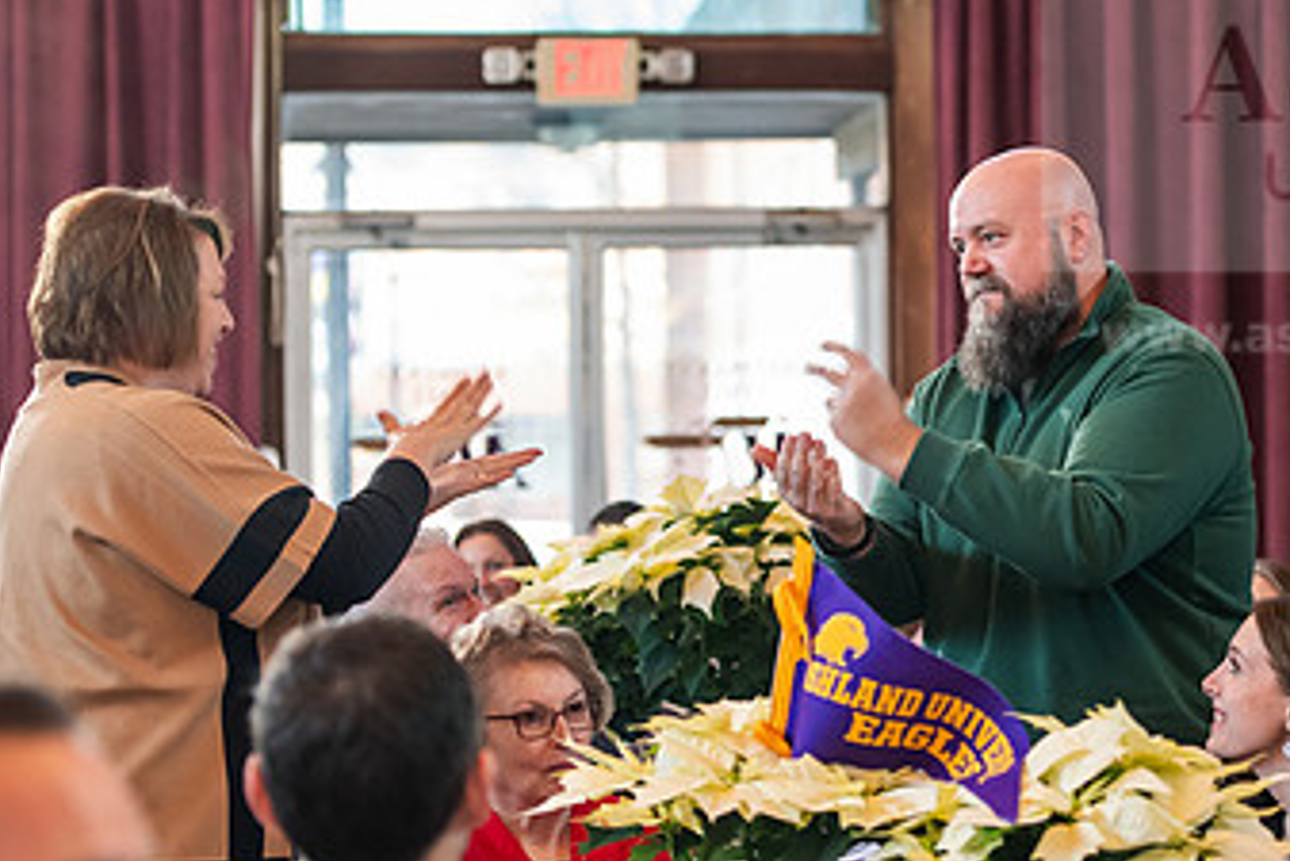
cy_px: 415
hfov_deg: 14.5
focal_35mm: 141
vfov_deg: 9.7
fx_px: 5054
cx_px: 926
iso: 1600
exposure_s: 1/200
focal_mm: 82
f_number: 3.2
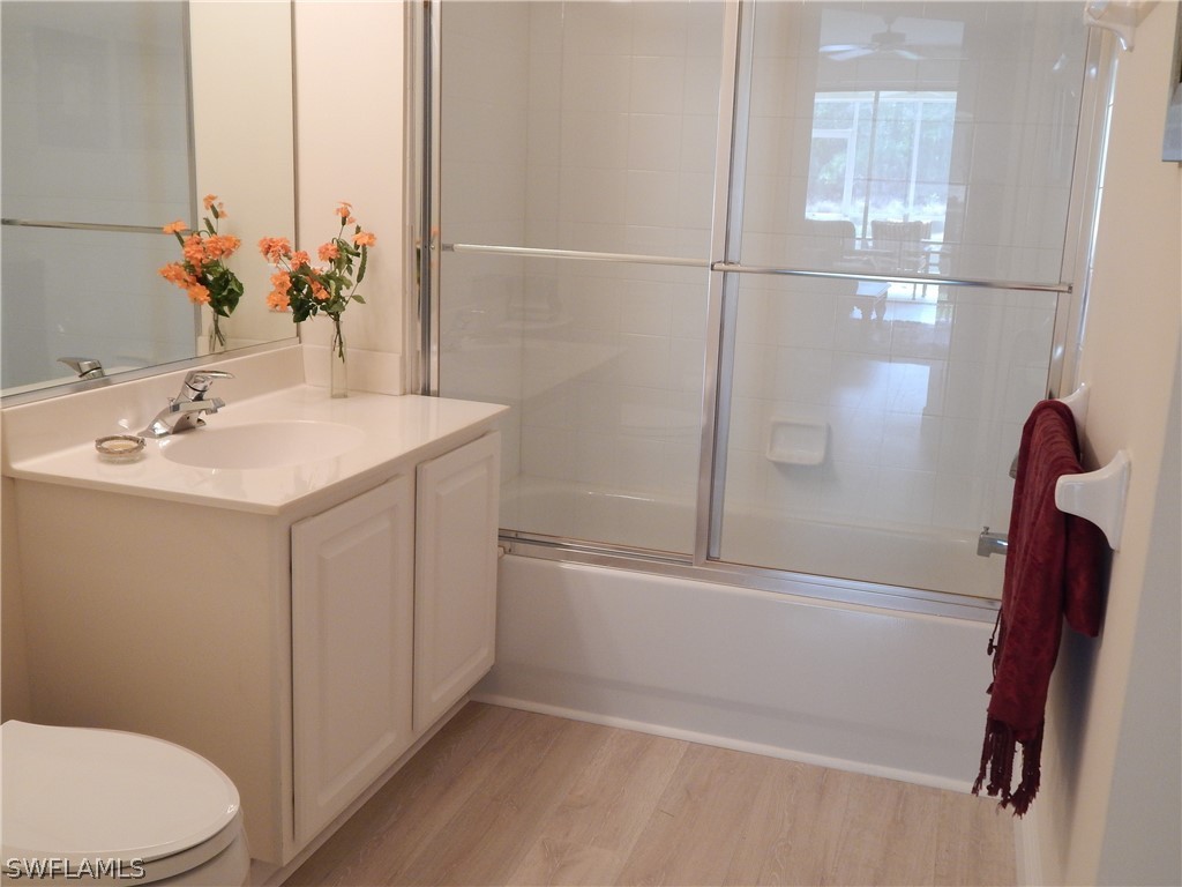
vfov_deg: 40.7
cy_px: 444
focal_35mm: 35
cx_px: 591
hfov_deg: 52.6
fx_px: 1195
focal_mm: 6.1
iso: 250
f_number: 3.3
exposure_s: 1/30
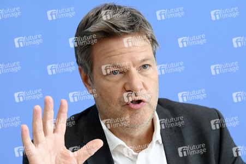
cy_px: 82
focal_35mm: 160
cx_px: 123
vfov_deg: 8.6
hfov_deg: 12.8
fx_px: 1093
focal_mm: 160
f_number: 5
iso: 2000
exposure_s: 1/640
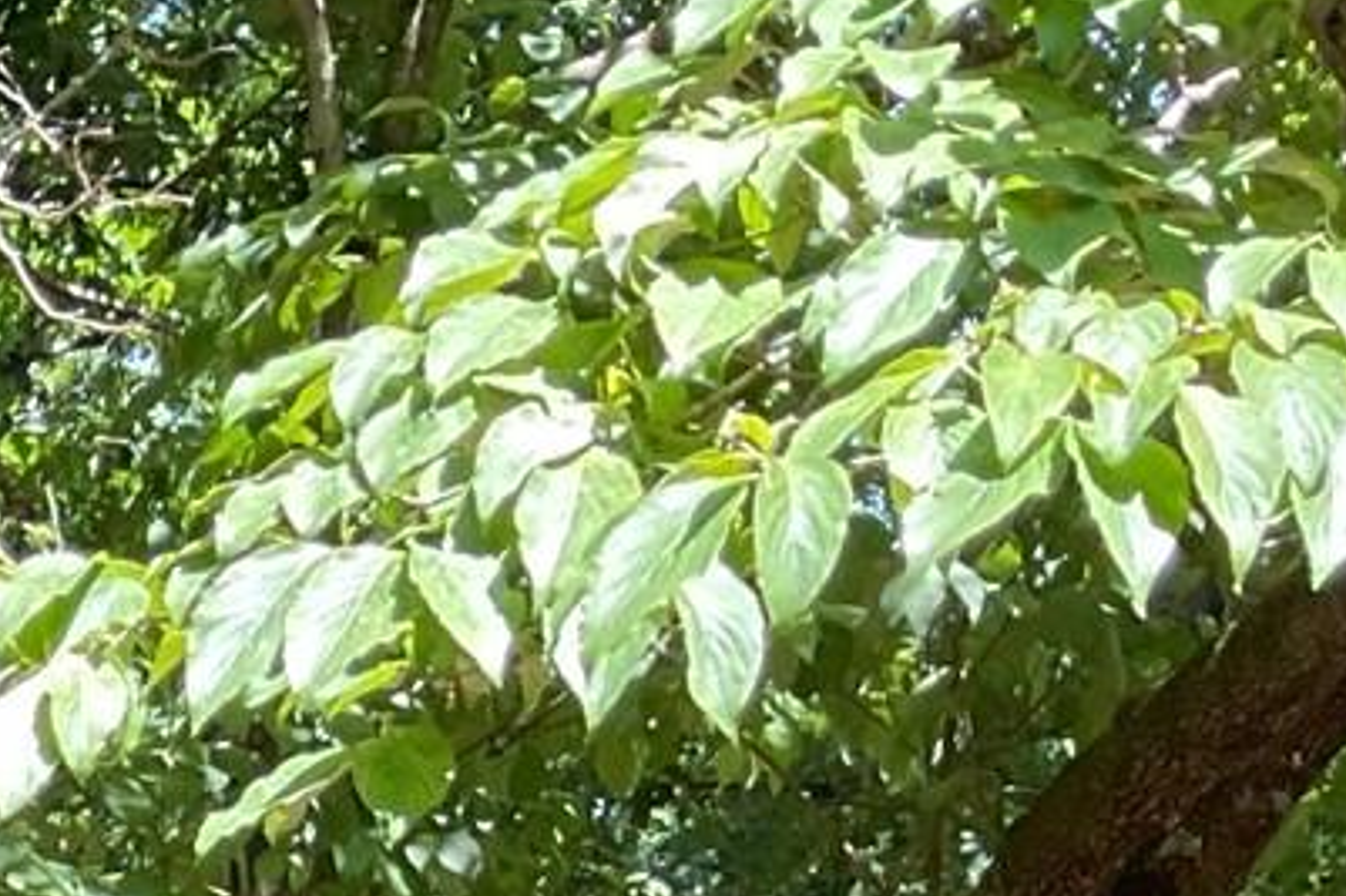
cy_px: 2430
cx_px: -1484
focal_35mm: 154
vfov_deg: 8.0
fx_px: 5755
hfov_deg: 11.7
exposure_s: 1/130
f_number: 1.8
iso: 16
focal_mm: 3
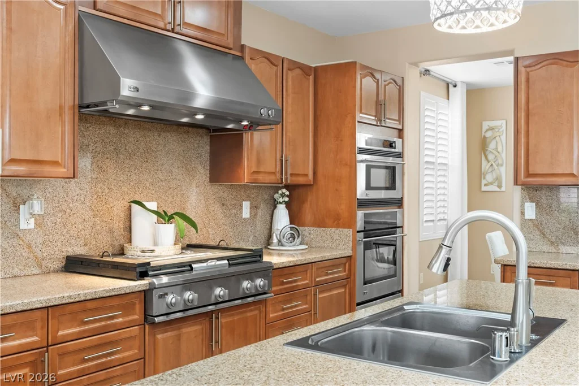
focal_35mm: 36
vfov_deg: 36.9
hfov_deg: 53.1
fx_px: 579
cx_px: 290
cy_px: 193
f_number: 8
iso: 400
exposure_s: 1/8
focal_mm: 24
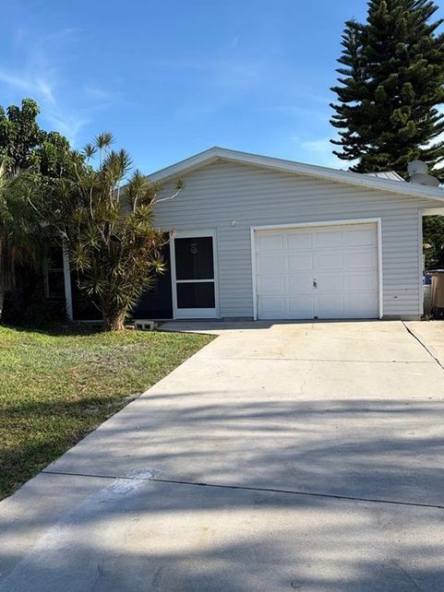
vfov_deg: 65.3
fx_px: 462
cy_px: 296
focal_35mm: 27
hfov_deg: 51.3
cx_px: 216
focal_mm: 5.96
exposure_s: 1/3125
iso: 50
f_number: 1.6
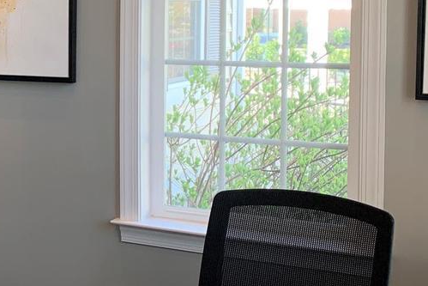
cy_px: 78
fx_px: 928
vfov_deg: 17.4
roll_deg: +0.9
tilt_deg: -3.4
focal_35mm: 78
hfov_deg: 24.0
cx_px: -64
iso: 64
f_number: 1.8
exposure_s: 1/60
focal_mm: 4.25
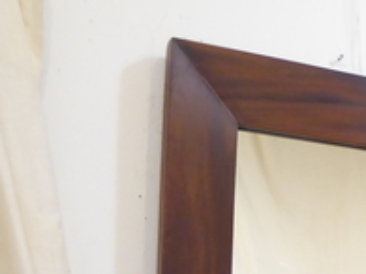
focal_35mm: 77
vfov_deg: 17.4
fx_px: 814
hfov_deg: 23.5
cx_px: 422
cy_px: 394
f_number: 3.3
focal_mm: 4.3
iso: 400
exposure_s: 1/25
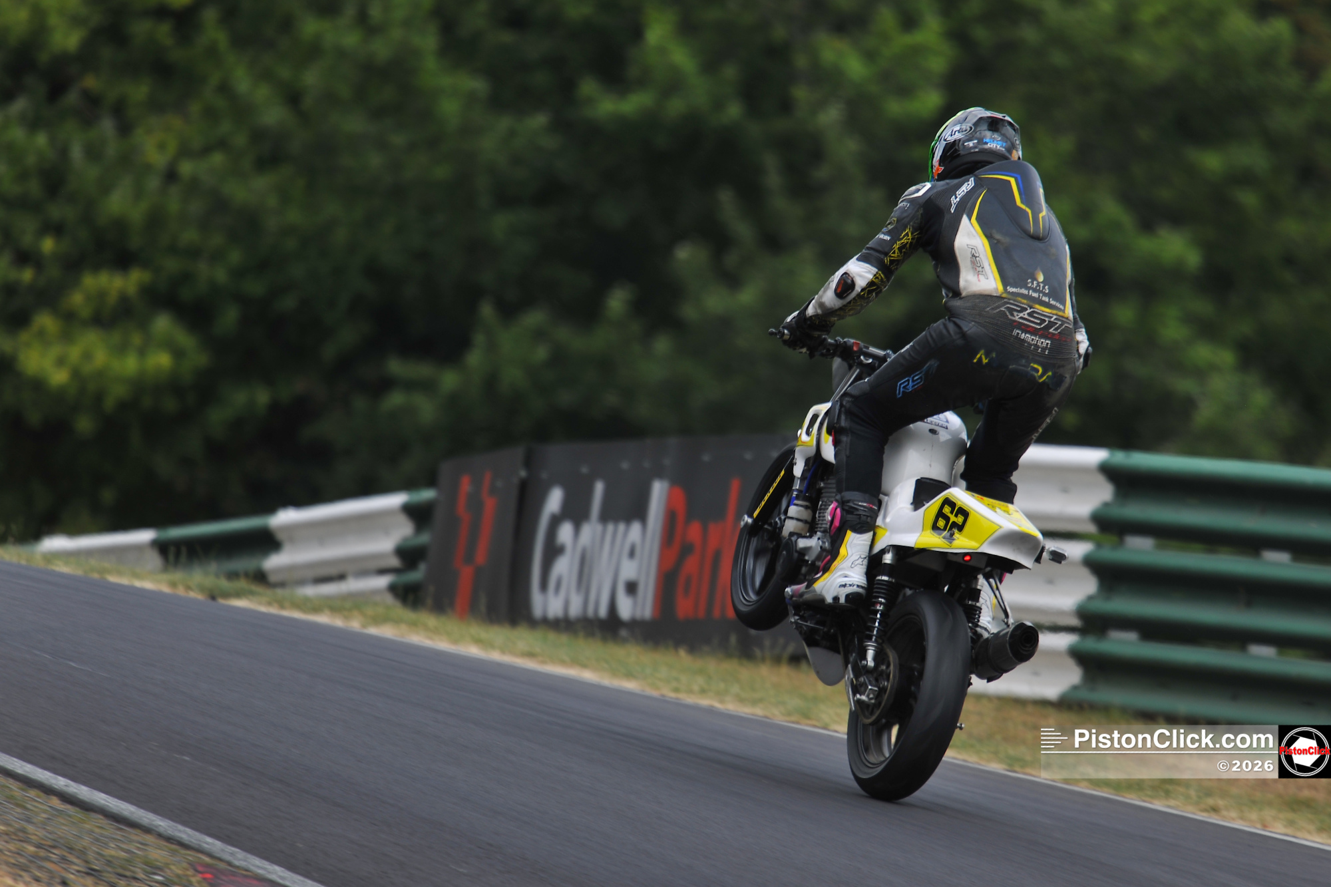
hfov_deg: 4.9
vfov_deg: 3.3
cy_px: 444
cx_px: 666
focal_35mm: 420
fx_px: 15526
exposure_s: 1/400
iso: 200
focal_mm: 420
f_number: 5.6
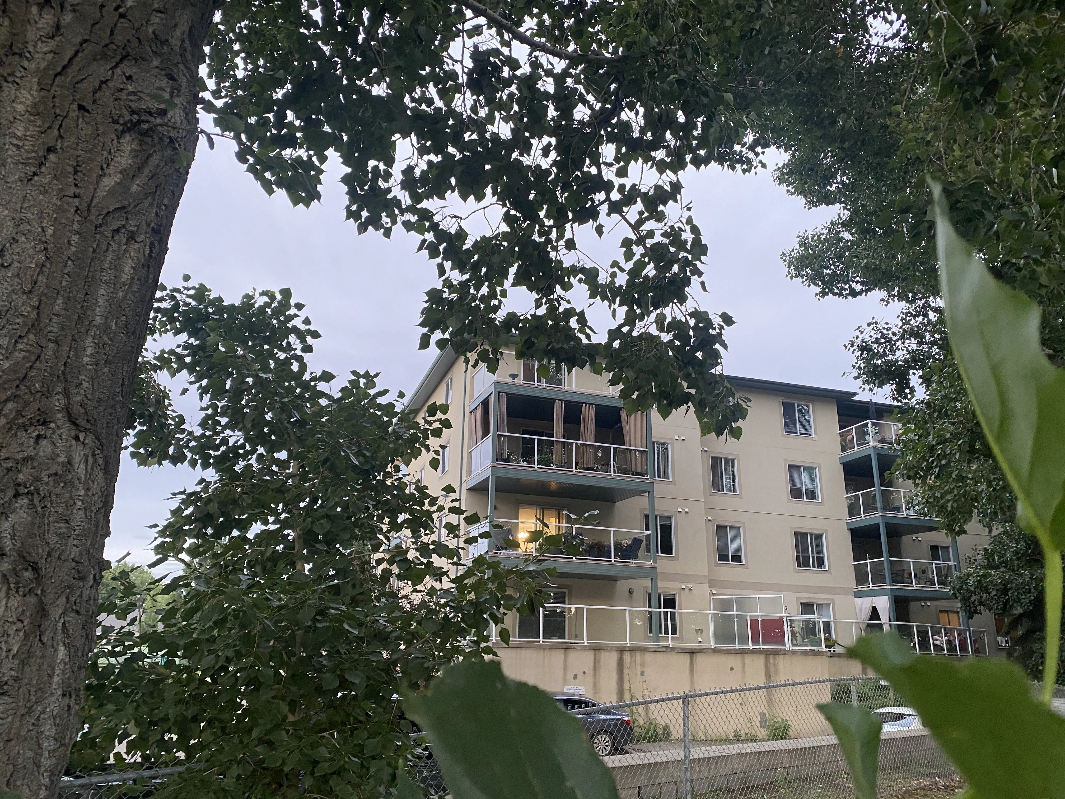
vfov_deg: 53.1
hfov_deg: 67.3
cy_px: 400
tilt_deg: +18.6
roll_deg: -0.8
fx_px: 800
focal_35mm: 26
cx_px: 532
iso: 160
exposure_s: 1/60
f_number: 1.8
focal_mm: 4.25
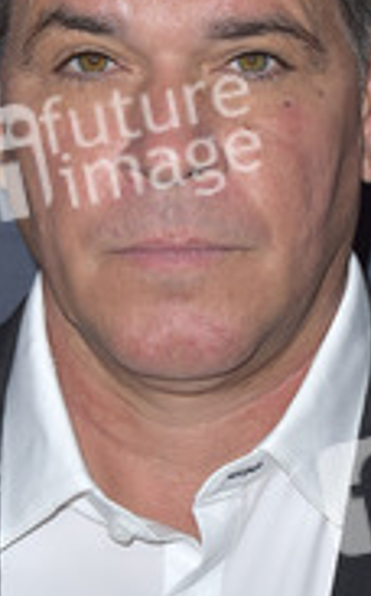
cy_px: 316
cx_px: 190
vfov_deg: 7.7
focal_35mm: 272
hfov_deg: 4.8
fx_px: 4411
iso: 250
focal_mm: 122
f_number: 6.3
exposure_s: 1/250
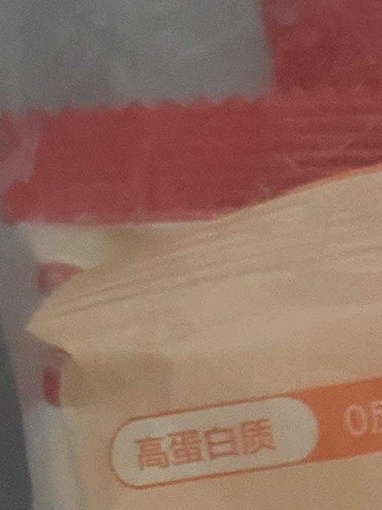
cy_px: 472
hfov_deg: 8.1
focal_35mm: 160
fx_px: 2356
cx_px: 1090
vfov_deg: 12.3
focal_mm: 6.12
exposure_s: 1/50
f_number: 1.9
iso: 1000
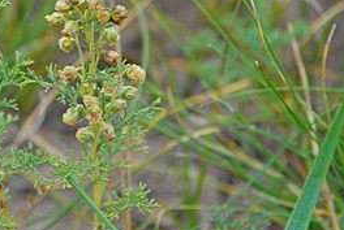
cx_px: 13
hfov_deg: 3.4
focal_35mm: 613
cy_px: 4
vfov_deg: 2.3
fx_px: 5863
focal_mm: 135
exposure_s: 1/500
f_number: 6.3
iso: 400
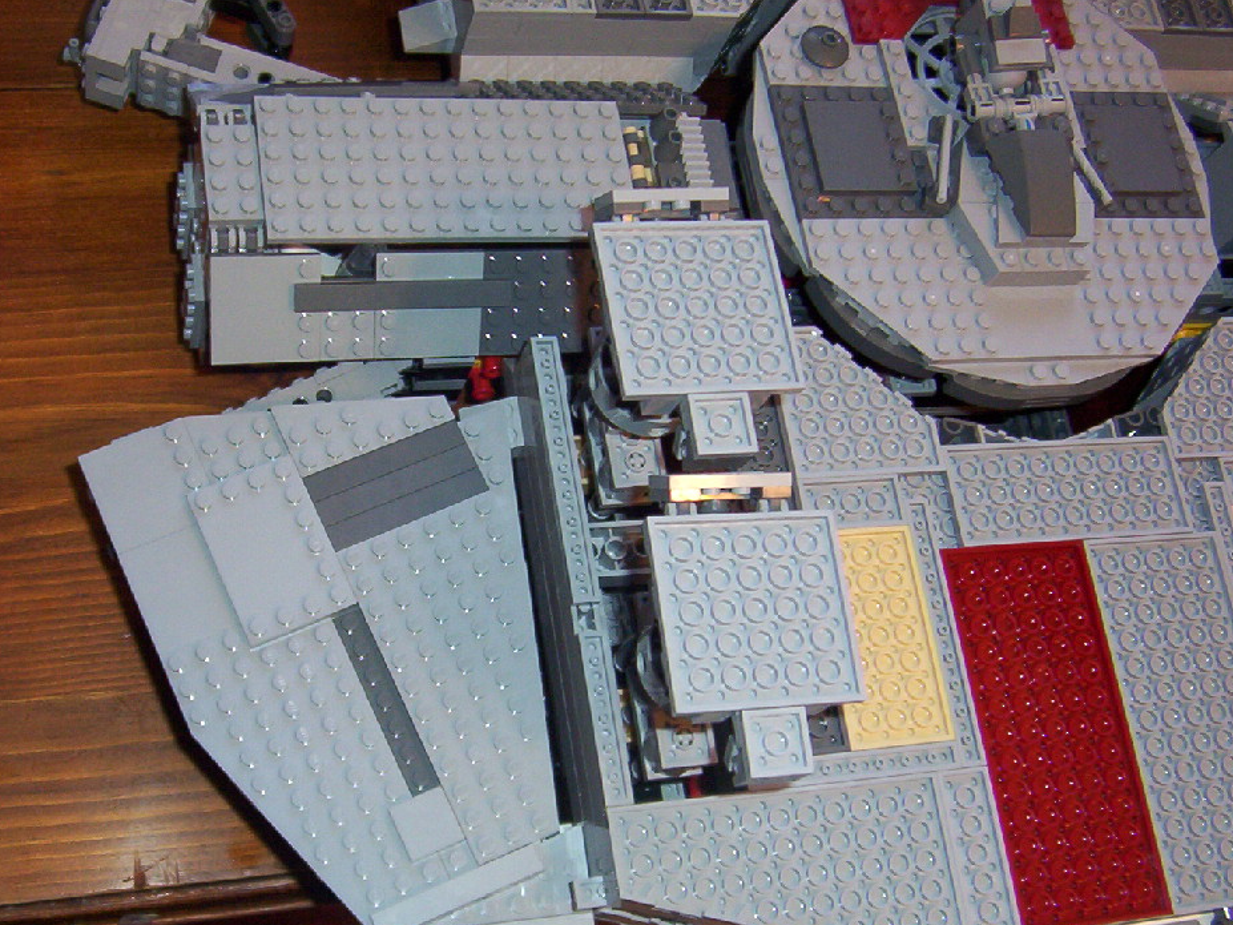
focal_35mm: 46
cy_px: 588
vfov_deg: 31.3
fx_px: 1638
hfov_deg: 40.9
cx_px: 459
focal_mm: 5.54
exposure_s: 1/30
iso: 140
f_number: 2.76
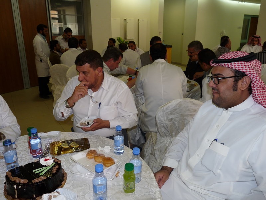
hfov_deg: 65.3
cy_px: 100
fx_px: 207
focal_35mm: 27
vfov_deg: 51.4
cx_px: 133
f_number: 2.8
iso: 100
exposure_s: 1/30
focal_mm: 4.8
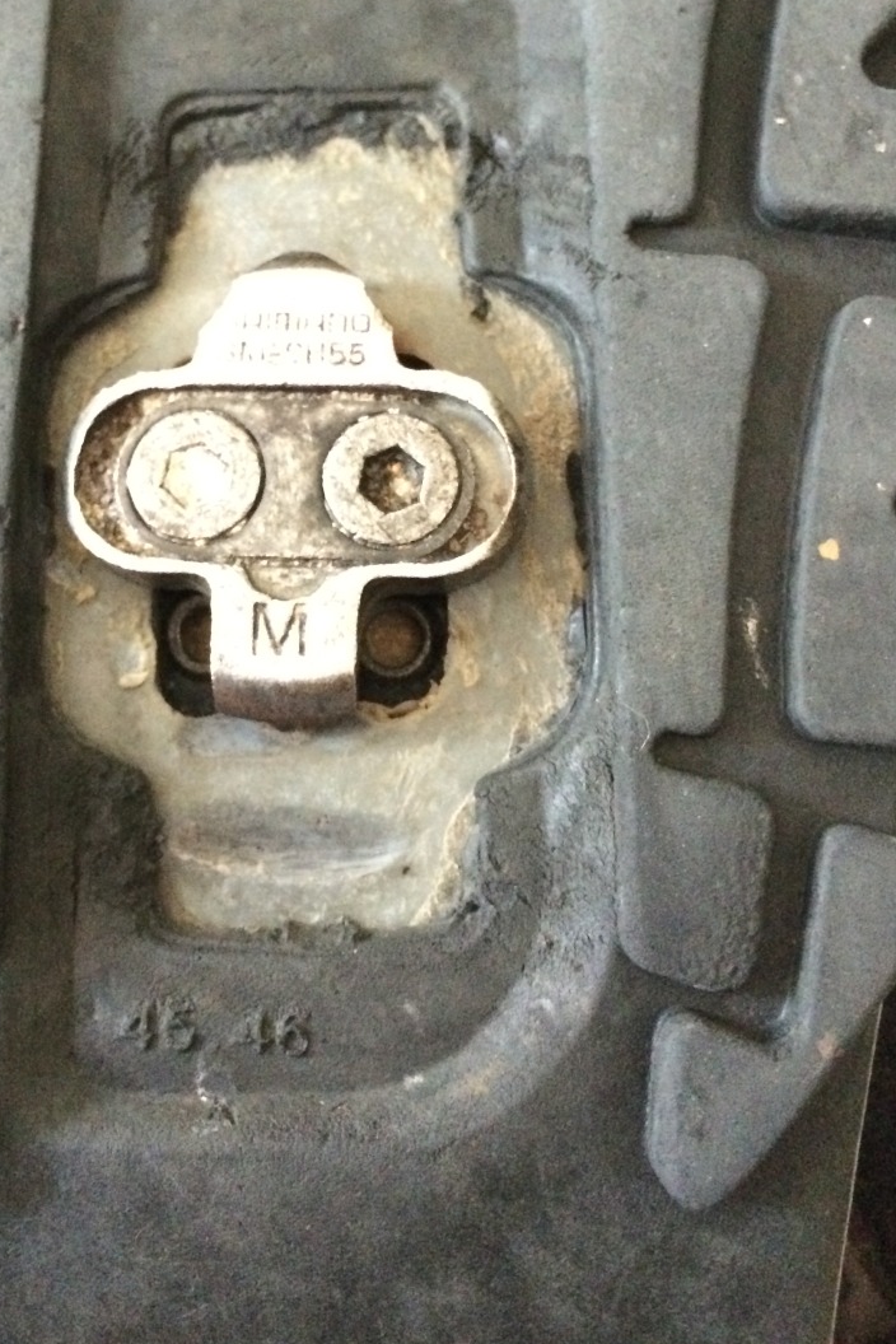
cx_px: 305
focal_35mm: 39
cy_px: 492
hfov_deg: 33.9
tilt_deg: -67.8
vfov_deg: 49.0
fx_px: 1456
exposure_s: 1/15
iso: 640
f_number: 2.2
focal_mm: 4.15
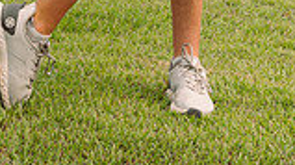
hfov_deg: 18.9
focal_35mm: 113
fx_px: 883
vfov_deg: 9.4
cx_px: 96
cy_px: -245
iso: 100
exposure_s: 1/250
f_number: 7.1
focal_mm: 38
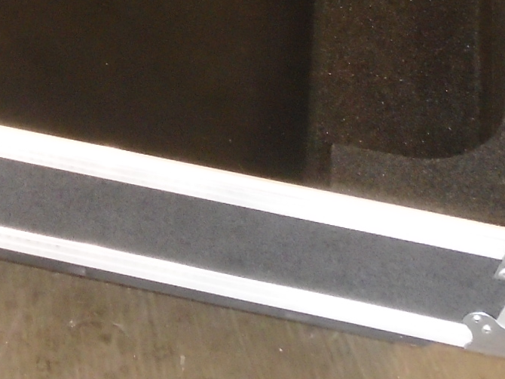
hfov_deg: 15.7
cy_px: -272
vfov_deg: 11.6
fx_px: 1750
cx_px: -118
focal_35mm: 120
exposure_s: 1/40
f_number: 3.5
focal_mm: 5.5
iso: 400
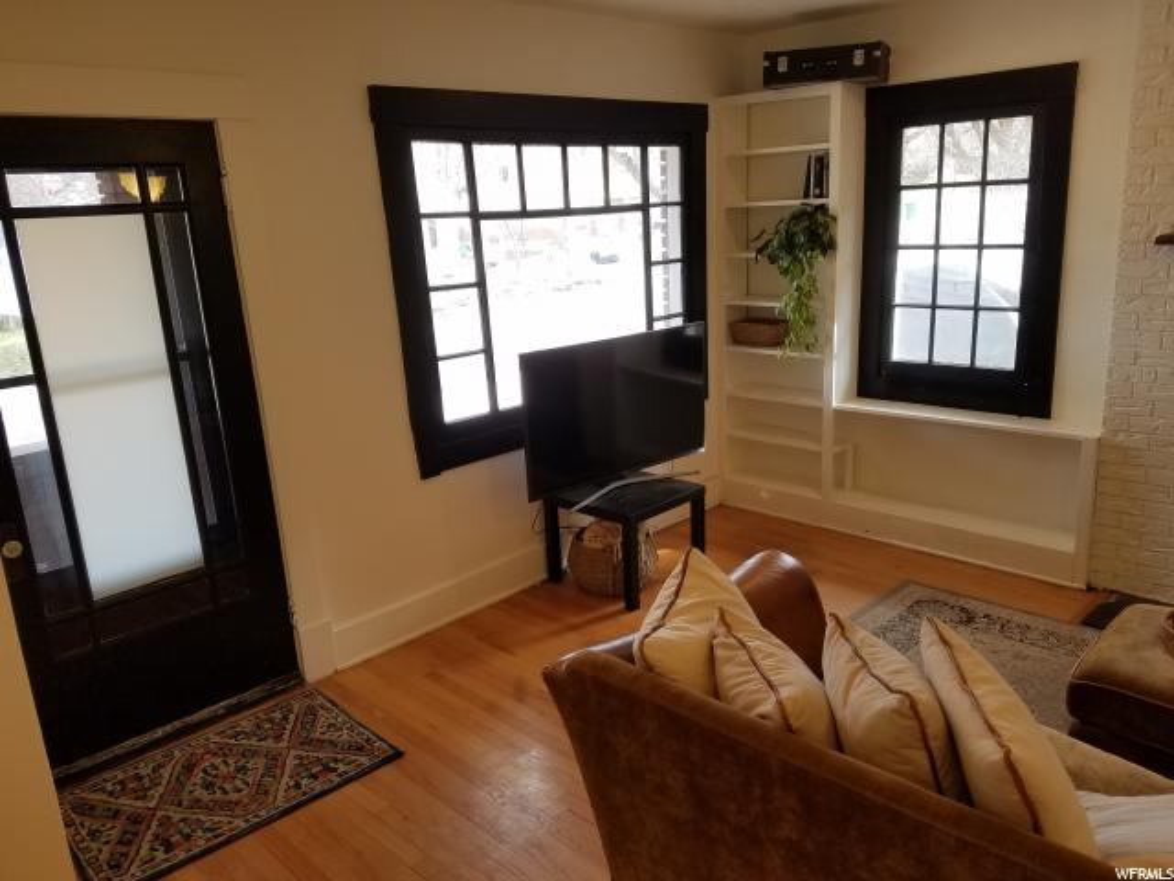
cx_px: 587
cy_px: 440
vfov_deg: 53.1
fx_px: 882
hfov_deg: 67.3
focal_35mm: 26
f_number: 1.7
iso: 64
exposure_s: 1/120
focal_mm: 4.2
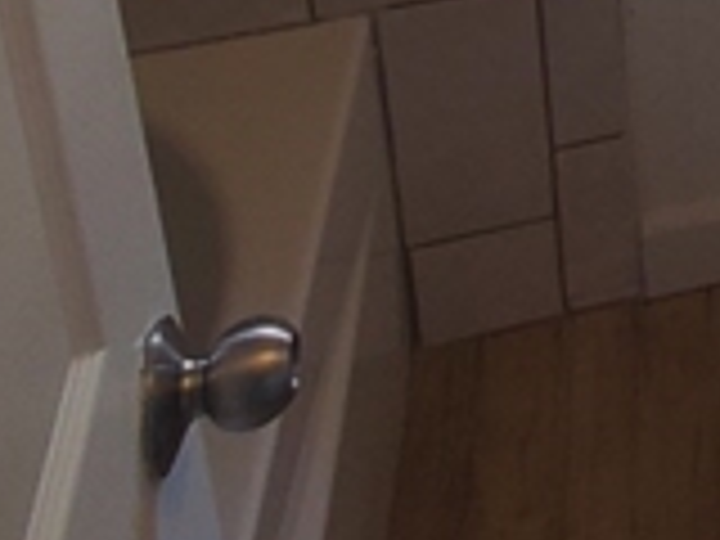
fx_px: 1726
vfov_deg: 12.6
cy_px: -860
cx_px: 1269
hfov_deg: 18.7
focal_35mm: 83
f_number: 2.2
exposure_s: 1/60
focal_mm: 1.8
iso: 64
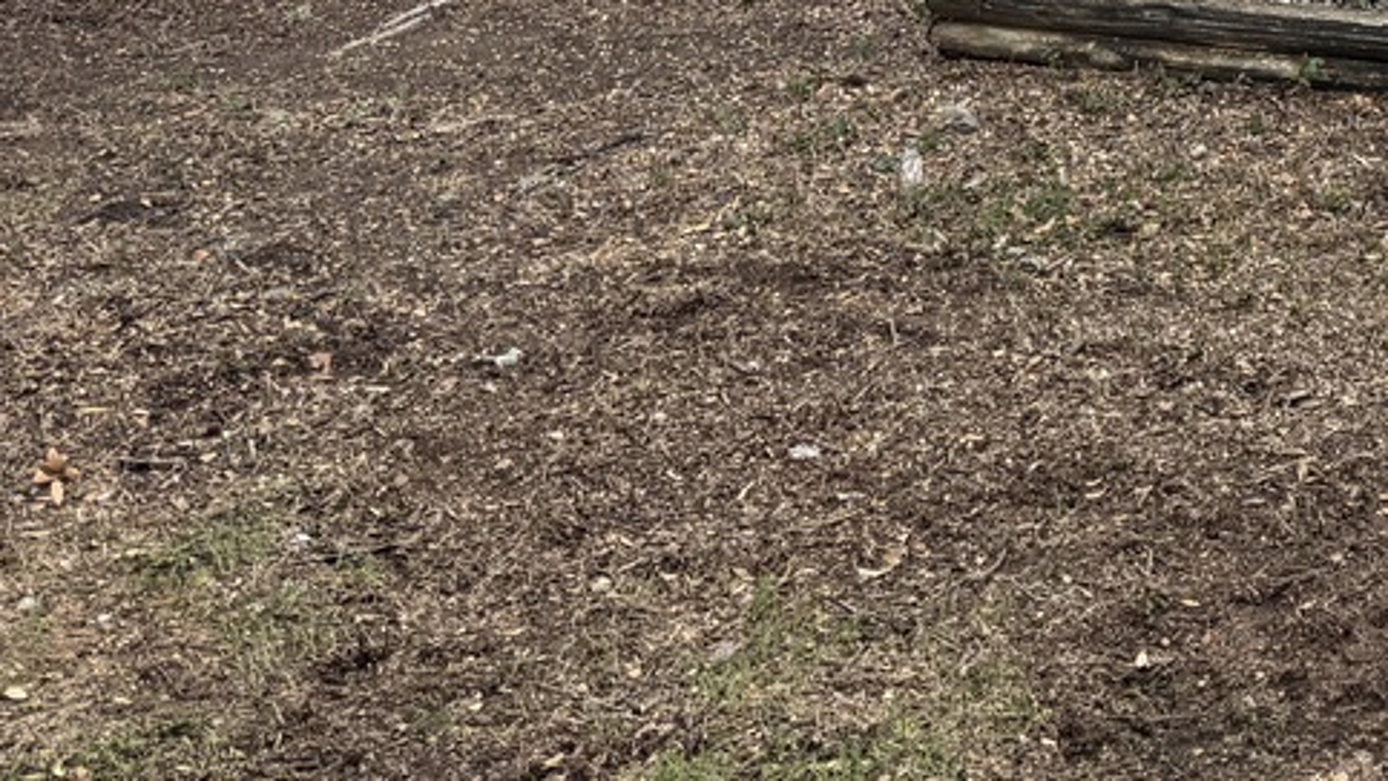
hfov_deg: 24.4
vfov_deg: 13.9
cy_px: -600
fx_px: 2872
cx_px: 1713
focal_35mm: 78
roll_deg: +0.1
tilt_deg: -0.4
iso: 80
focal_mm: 6.76
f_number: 1.78
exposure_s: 1/417
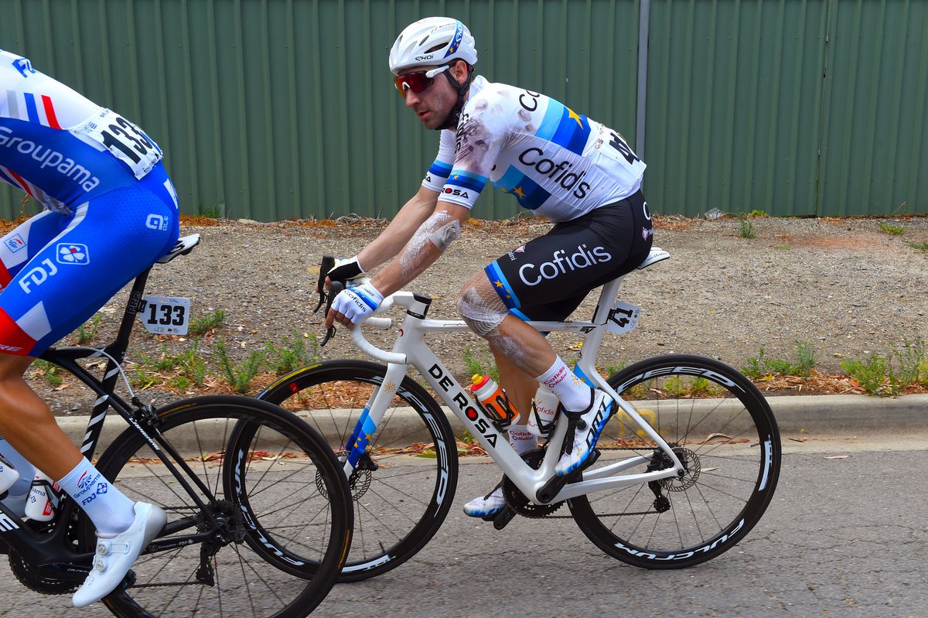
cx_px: 464
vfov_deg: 28.1
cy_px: 309
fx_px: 1237
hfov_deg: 41.1
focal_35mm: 48
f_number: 8
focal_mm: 48
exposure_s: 1/1600
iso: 1000
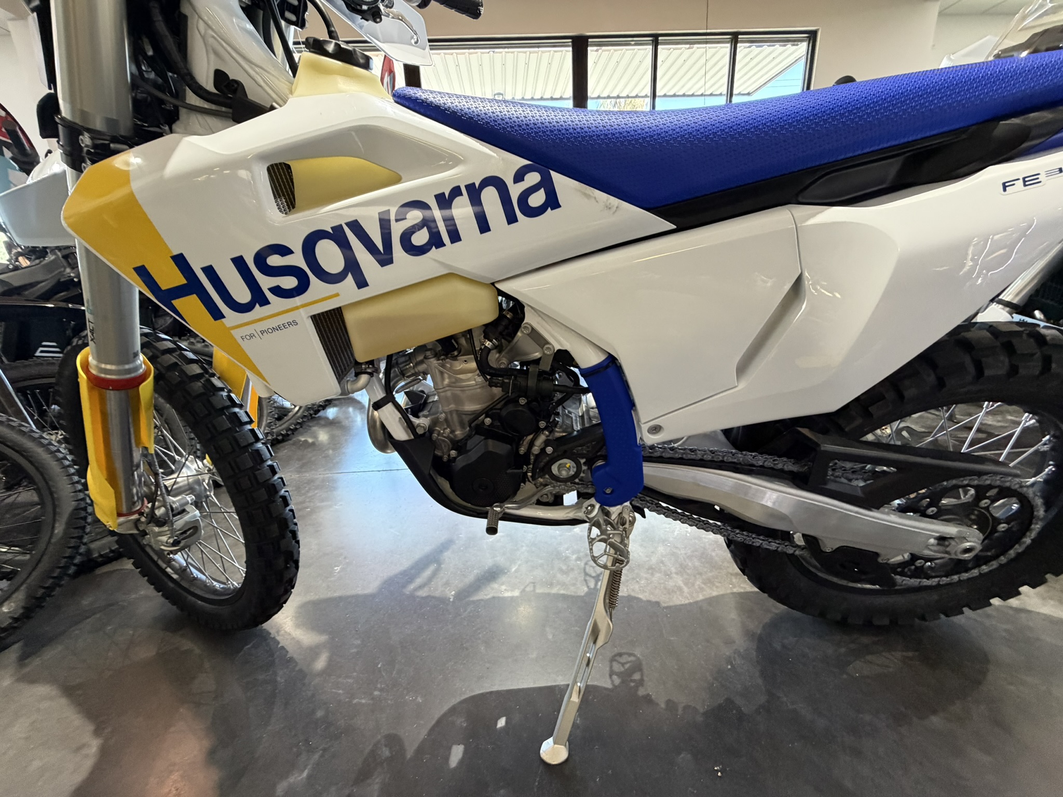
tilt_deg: -17.5
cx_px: 532
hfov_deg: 102.1
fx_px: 430
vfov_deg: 85.7
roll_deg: +2.4
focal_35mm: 14
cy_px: 398
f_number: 2.2
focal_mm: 2.22
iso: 500
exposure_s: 1/60
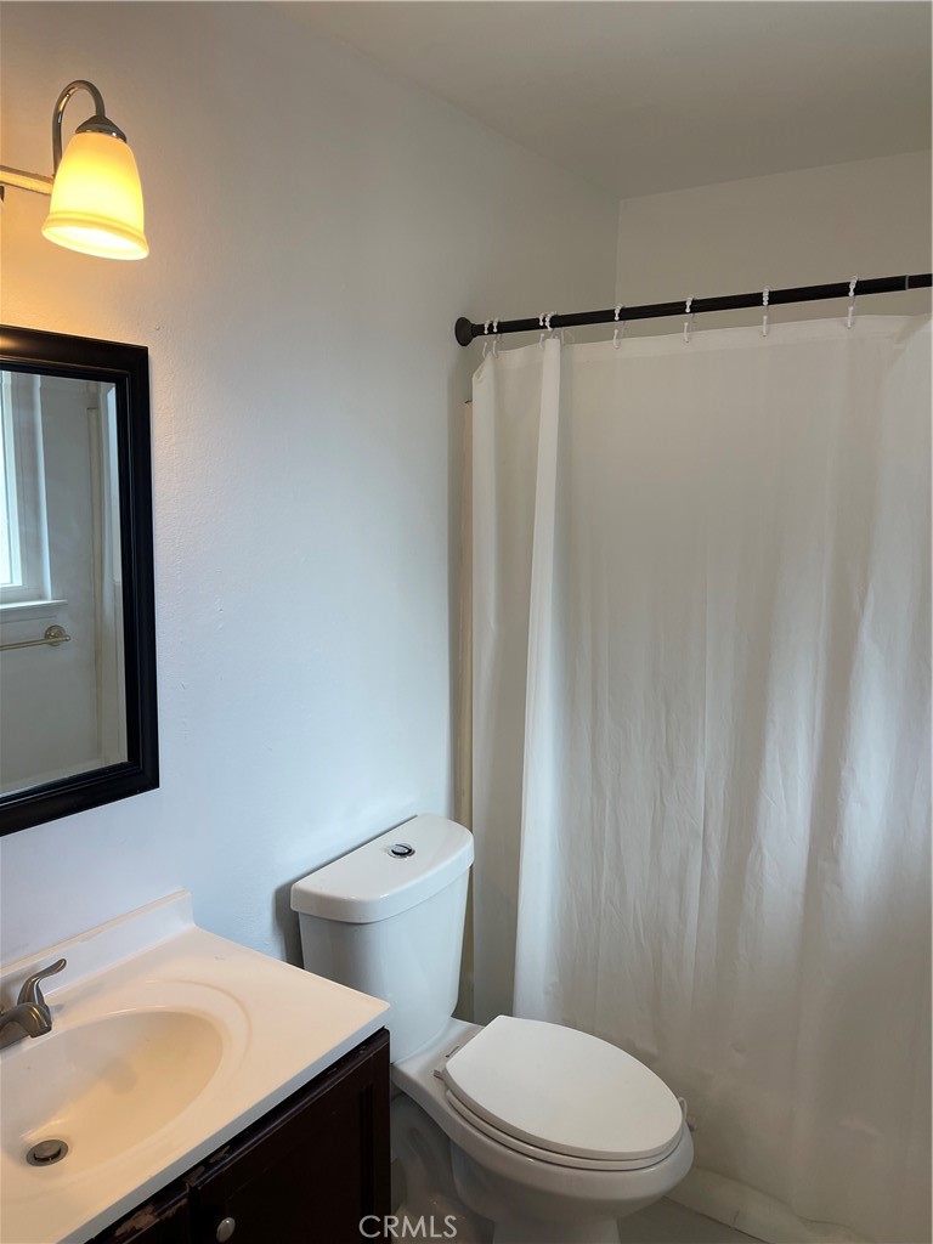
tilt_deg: -9.5
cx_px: 466
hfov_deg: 54.9
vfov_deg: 69.4
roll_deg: -0.4
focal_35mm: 25
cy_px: 622
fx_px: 898
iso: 64
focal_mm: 5.1
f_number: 1.6
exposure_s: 1/120
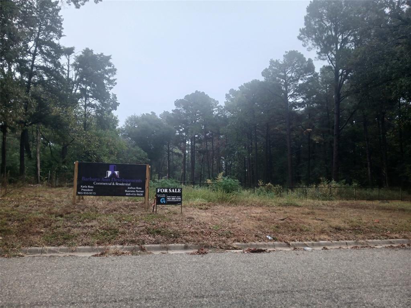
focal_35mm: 26
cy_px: 154
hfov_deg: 67.3
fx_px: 309
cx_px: 206
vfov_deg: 53.1
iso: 80
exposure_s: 1/60
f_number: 1.8
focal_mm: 3.98
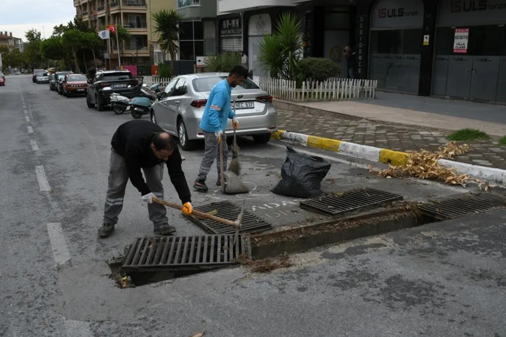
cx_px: 250
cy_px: 163
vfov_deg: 37.8
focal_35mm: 35
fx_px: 492
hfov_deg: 54.4
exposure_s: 1/500
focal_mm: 20
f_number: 3.5
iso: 100
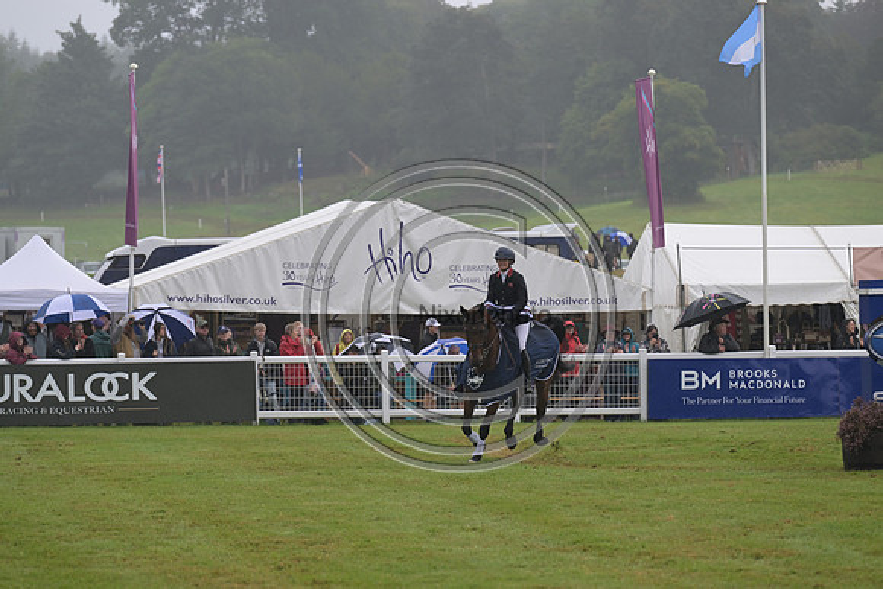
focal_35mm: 200
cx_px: 442
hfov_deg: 10.3
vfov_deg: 6.9
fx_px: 4906
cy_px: 294
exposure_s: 1/800
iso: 560
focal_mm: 200
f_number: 5.6
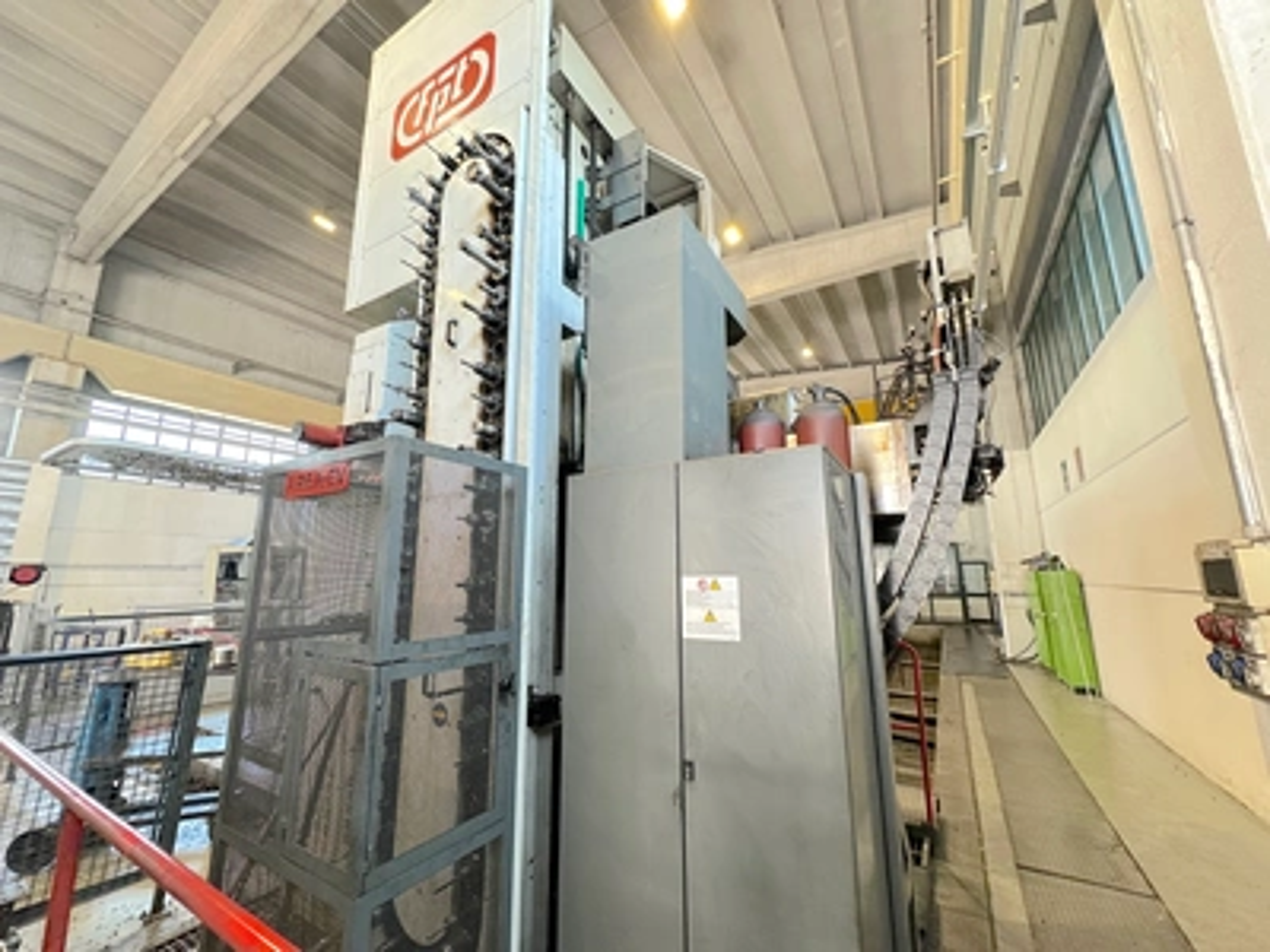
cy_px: 476
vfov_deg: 85.7
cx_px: 635
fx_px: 514
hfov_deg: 102.1
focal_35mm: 14
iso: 160
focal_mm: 2.22
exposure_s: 1/50
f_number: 2.2
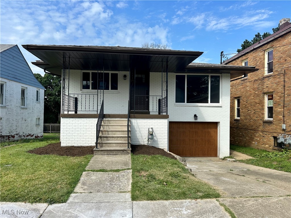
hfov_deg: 71.6
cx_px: 146
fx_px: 202
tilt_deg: +1.8
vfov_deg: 56.8
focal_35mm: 24
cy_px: 109
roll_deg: -0.4
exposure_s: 1/3356
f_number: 1.78
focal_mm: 6.86
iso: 80
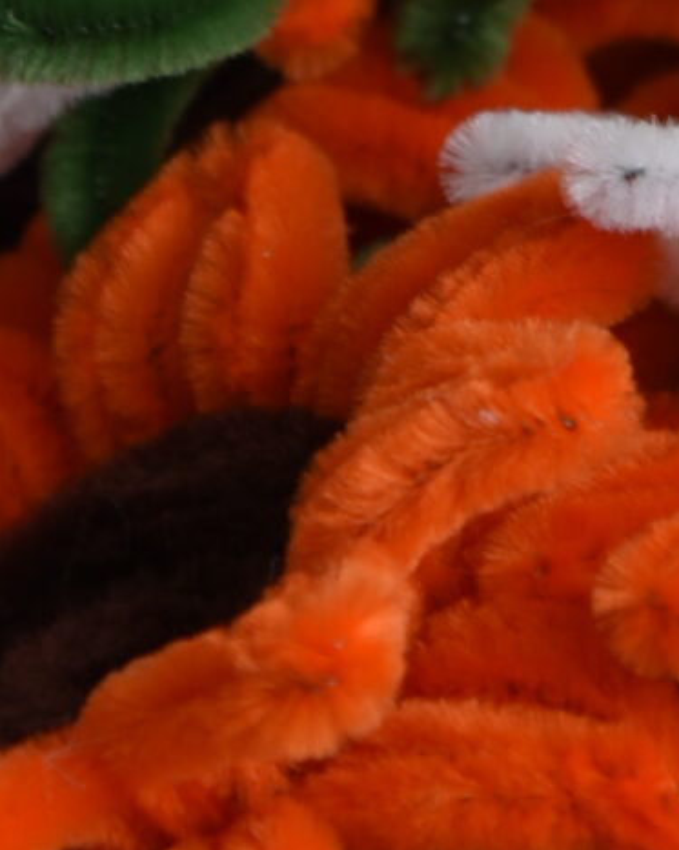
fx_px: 12949
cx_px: 736
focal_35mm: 515
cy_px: -75
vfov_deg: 3.8
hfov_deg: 3.0
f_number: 5.6
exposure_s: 1/125
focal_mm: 100
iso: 400
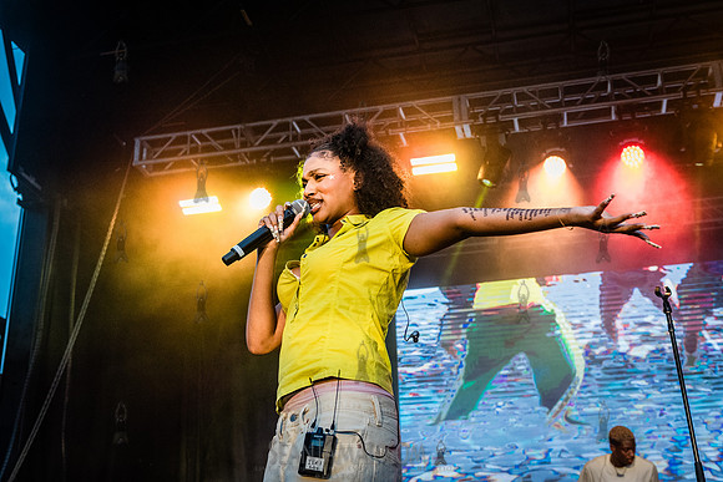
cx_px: 342
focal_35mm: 46
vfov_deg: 29.6
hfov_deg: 43.1
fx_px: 914
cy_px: 228
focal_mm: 38
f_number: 4
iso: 4000
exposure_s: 1/1000
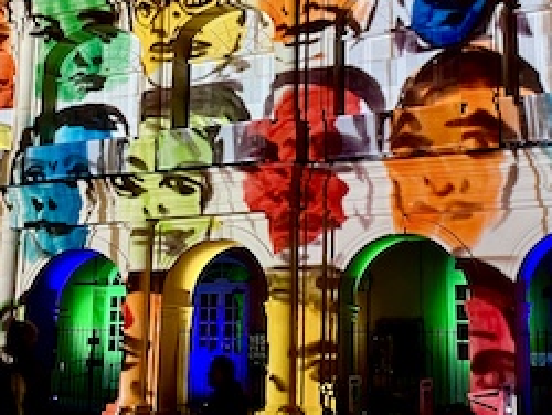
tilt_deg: +11.6
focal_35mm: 60
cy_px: 115
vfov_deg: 24.2
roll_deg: -1.1
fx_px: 958
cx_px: 261
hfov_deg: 32.1
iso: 640
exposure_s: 1/40
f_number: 1.6
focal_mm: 5.1
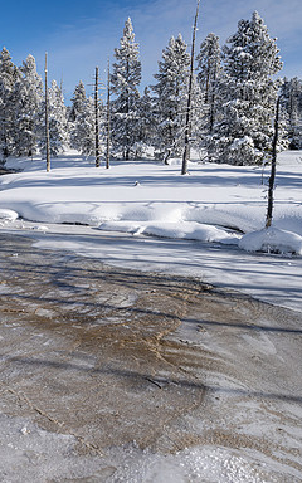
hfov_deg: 32.3
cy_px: 241
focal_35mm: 37
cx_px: 18
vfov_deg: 52.7
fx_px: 487
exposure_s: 1/125
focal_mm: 24
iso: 200
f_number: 11
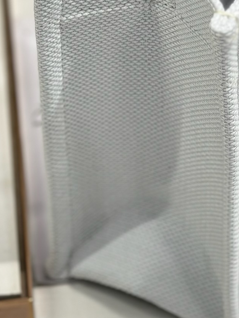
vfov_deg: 16.6
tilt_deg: -42.3
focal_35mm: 118
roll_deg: -2.8
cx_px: 170
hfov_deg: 12.5
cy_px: 91
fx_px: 1086
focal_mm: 6.86
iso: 80
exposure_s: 1/390
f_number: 1.78
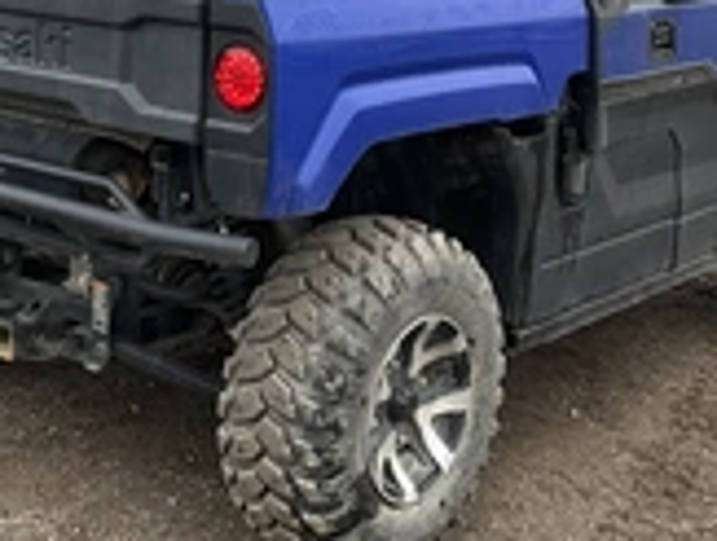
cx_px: 242
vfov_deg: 20.5
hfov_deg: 27.2
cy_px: 97
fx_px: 1474
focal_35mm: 71
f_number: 1.8
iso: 20
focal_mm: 3
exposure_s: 1/168
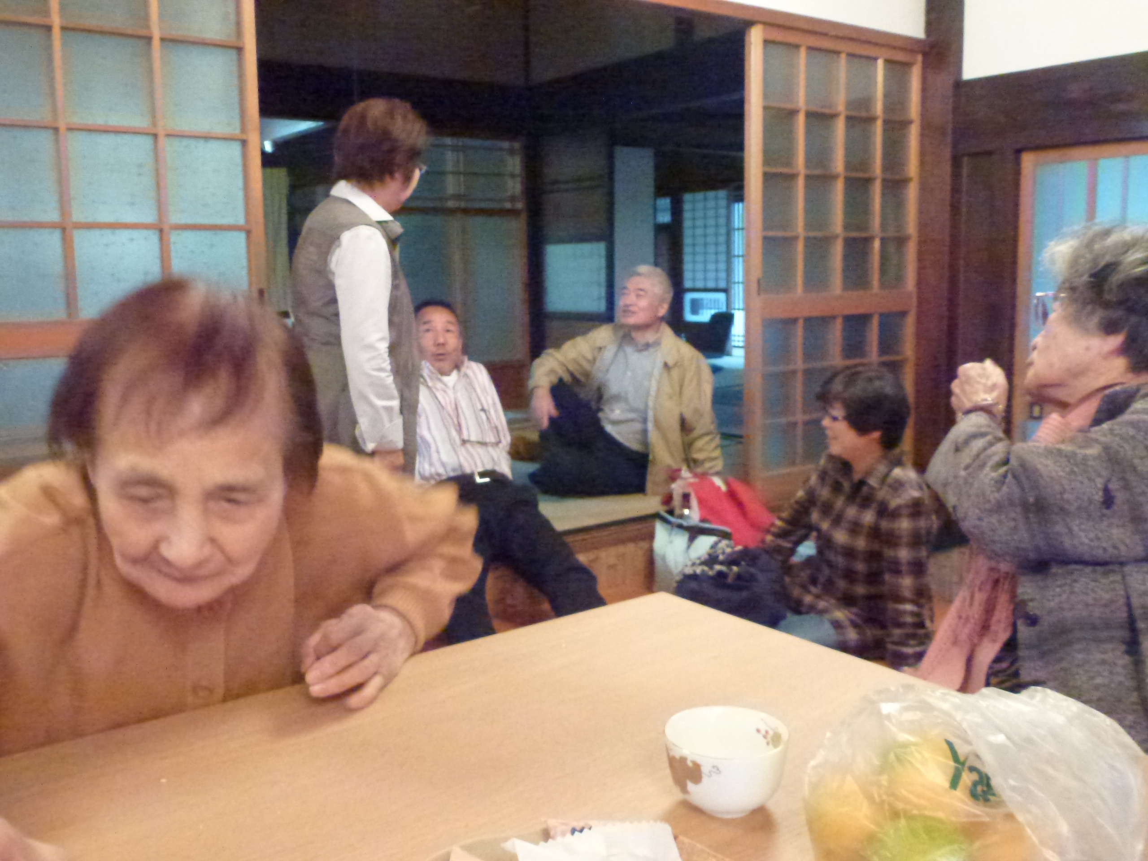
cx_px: 574
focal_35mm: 30
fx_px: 995
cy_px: 430
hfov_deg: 60.0
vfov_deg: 46.8
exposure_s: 1/30
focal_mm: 5.4
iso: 1600
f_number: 3.5
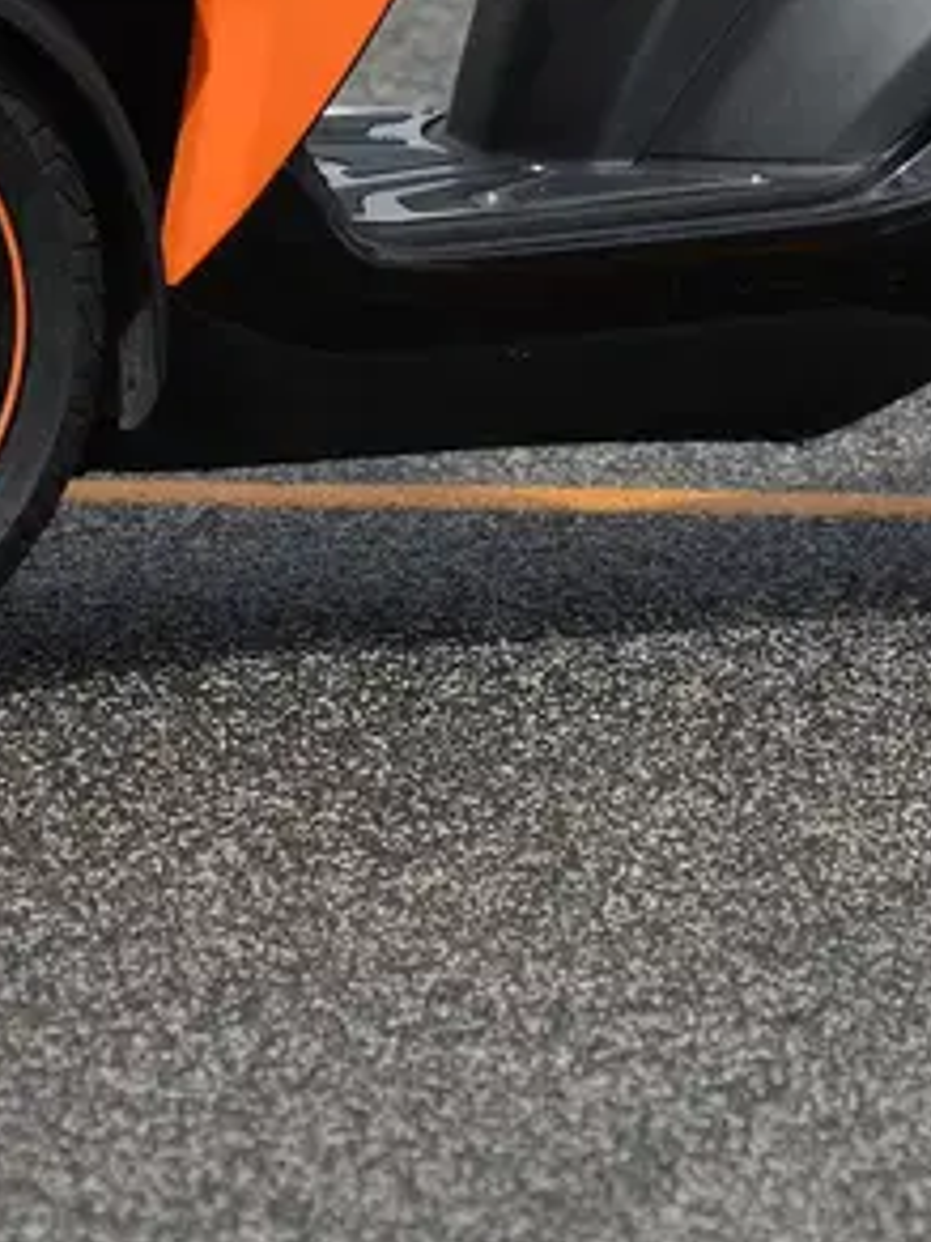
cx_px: 684
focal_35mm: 593
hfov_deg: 2.5
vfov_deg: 3.3
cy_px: 160
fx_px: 21265
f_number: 4.5
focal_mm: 150
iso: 200
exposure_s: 1/1600
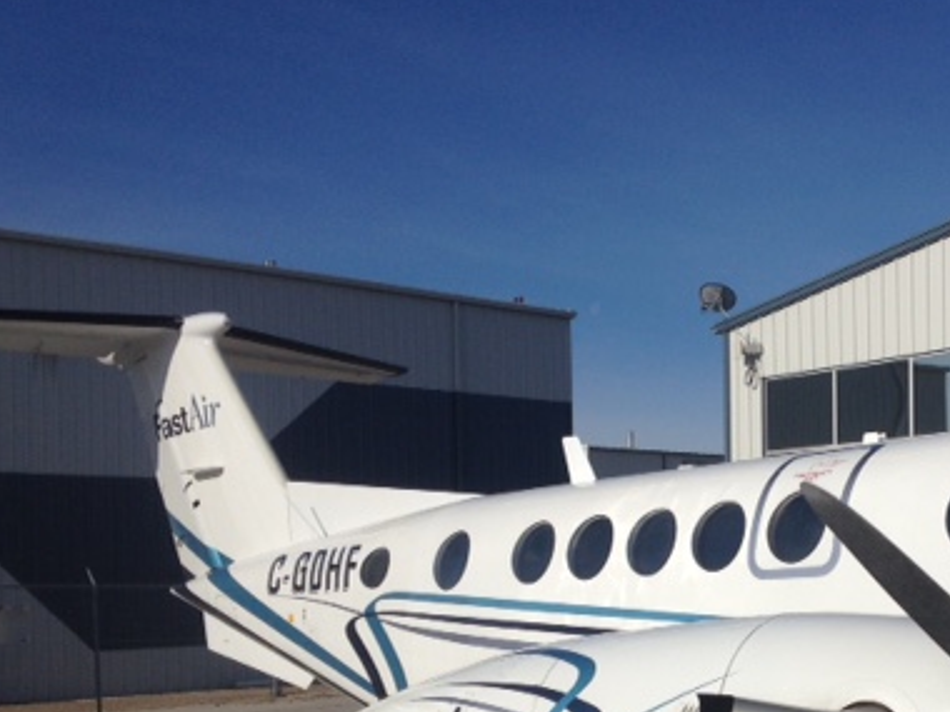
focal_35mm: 59
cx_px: 760
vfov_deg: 24.4
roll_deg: +0.8
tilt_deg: +0.0
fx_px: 1619
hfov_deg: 31.8
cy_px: 587
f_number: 2.4
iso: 50
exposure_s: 1/5025
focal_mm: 4.28
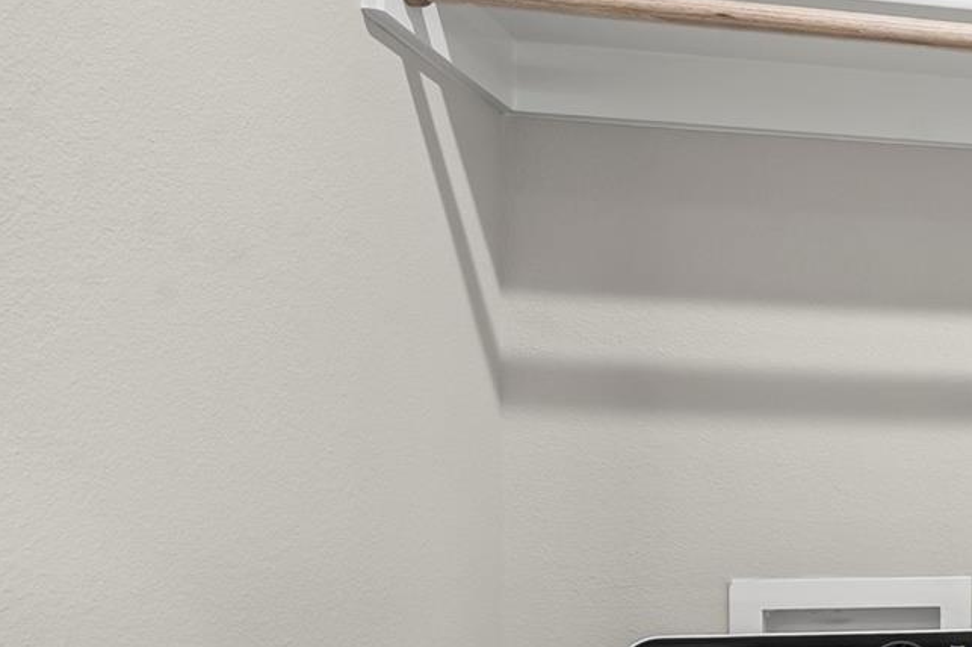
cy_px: 531
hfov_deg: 25.9
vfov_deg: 24.8
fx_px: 1445
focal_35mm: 54
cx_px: 1509
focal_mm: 16.8
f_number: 11
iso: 200
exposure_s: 1
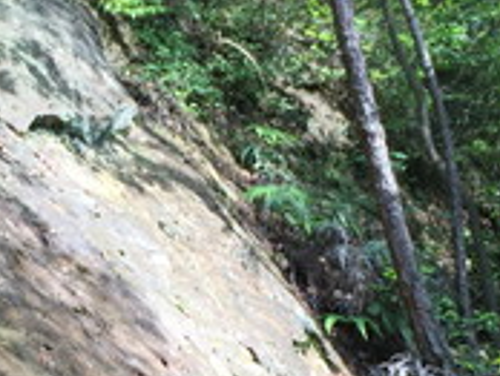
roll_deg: -2.0
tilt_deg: +2.7
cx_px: 72
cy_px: 344
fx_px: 1446
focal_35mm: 100
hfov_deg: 19.3
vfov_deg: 14.7
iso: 32
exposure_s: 1/289
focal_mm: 4.15
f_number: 2.2
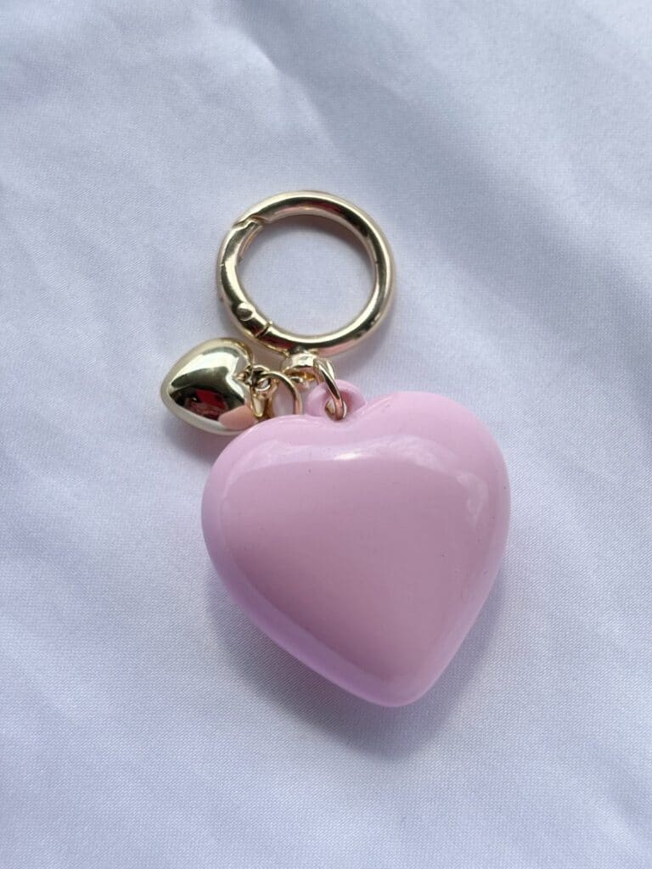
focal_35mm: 52
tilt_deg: -62.6
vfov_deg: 36.8
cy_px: 434
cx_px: 326
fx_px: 1306
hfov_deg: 28.0
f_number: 1.6
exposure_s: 1/2639
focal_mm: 5.96
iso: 32
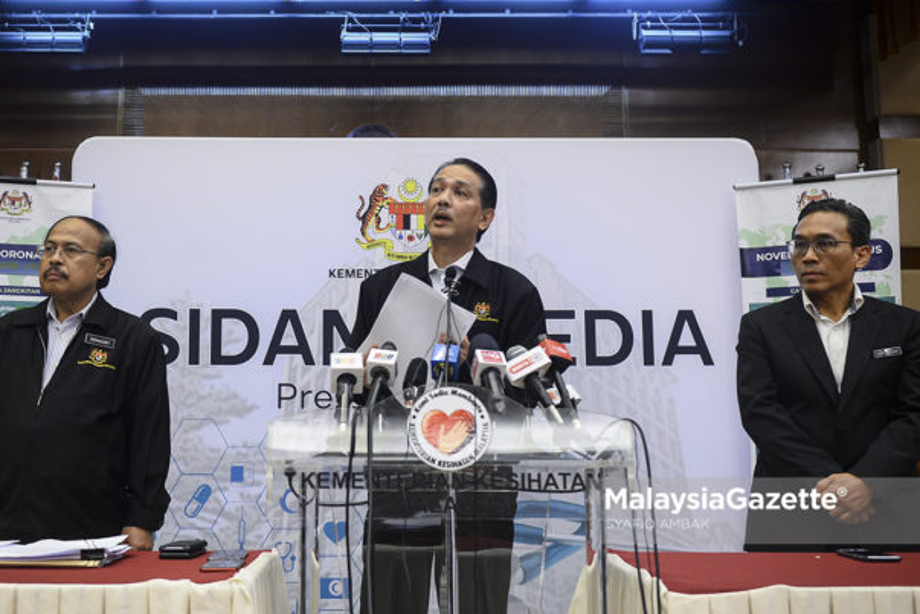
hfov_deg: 54.4
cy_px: 341
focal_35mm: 35
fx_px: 894
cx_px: 443
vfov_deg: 37.8
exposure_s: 1/160
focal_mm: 31
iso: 1600
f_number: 3.2
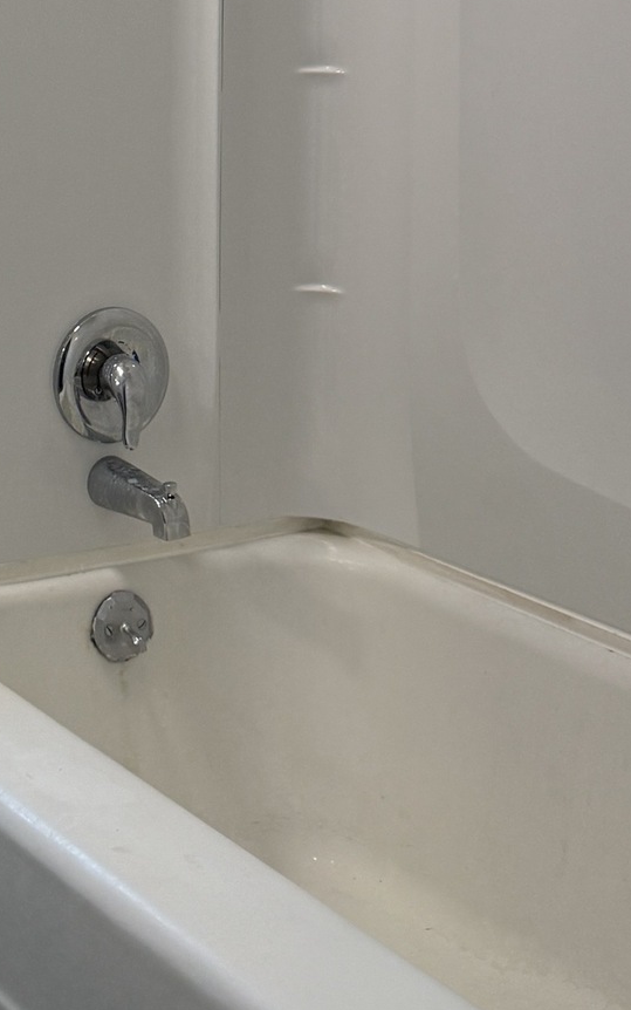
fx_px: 1870
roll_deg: +0.0
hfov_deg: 17.8
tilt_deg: -2.6
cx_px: -205
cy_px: 57
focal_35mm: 68
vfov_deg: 28.7
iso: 160
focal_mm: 6.76
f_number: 1.78
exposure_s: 1/240
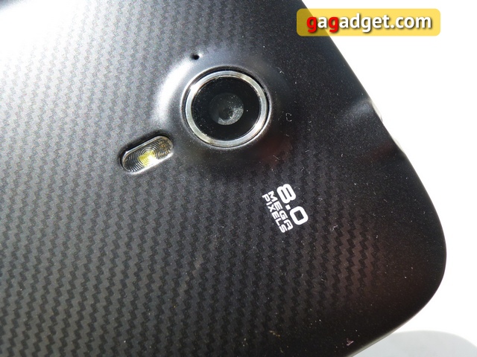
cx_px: 238
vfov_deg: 33.6
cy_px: 178
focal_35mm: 43
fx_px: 593
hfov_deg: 43.9
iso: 100
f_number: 3.8
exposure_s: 1/320
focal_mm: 7.4
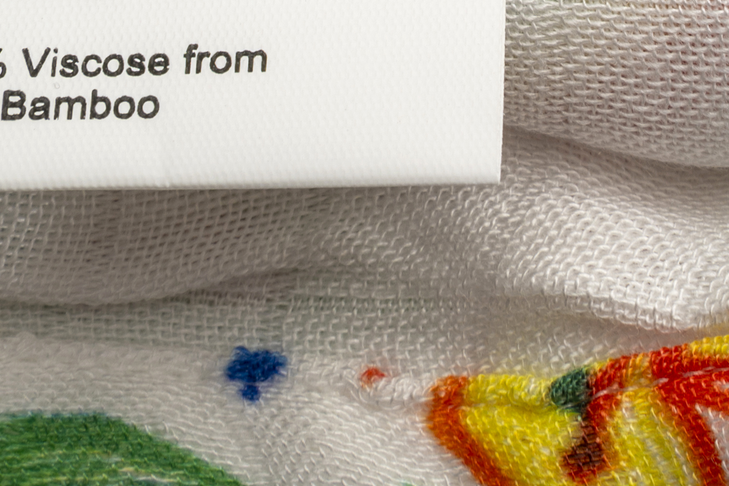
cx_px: 464
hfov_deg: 11.6
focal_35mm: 177
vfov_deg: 7.6
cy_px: -336
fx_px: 3584
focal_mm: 44
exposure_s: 1/200
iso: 160
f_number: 18
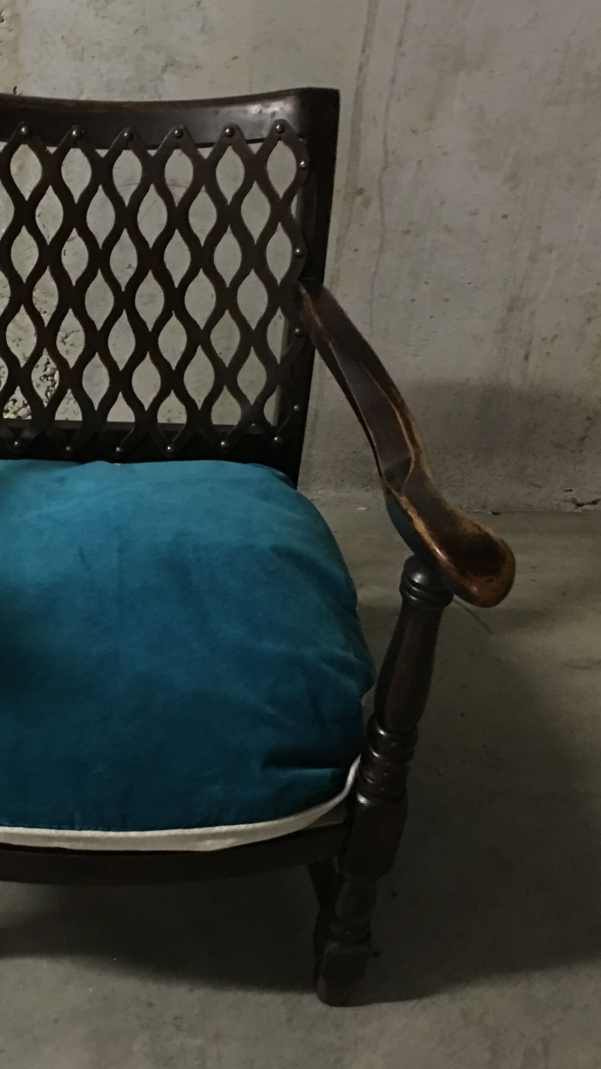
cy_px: 532
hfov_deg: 27.1
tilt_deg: -35.1
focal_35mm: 43
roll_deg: -3.4
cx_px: 104
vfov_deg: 47.4
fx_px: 1219
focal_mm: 4.15
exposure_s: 1/4
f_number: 2.2
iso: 125
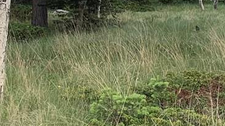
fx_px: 746
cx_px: 148
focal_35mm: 125
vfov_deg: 9.6
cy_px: 6
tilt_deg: +2.8
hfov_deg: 17.1
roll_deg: -1.9
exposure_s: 1/426
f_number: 1.8
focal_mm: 4.25
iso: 25
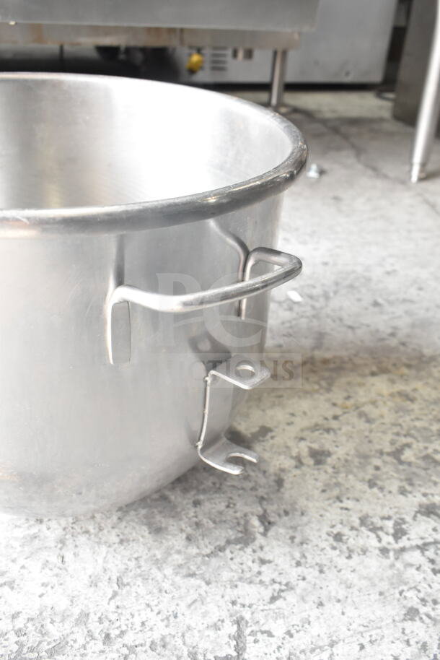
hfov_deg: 40.0
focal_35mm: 33
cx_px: 220
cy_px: 330
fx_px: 604
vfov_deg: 57.2
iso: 1600
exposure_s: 1/160
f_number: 6.3
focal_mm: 22
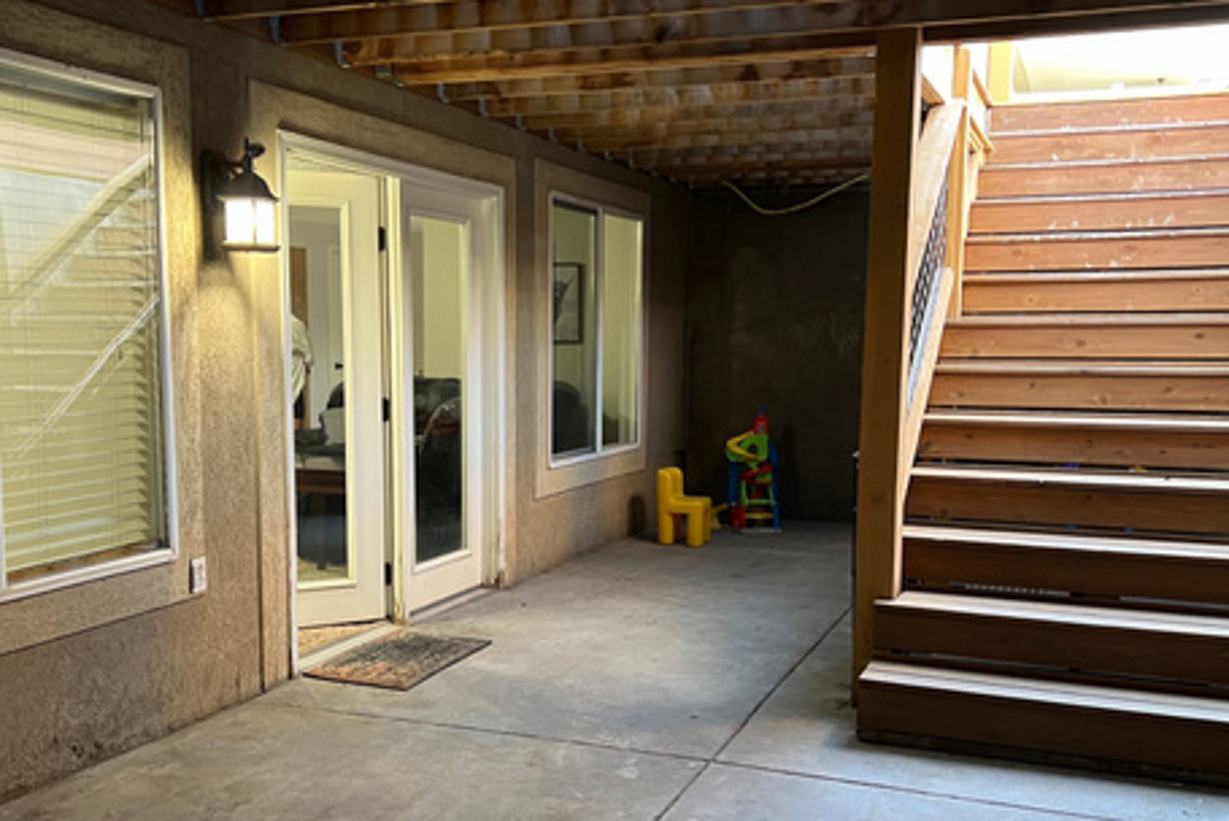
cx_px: 616
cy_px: 505
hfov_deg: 50.7
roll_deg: -0.4
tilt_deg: -7.2
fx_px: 1298
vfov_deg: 34.9
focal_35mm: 38
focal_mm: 5.7
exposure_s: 1/60
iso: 160
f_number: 1.5
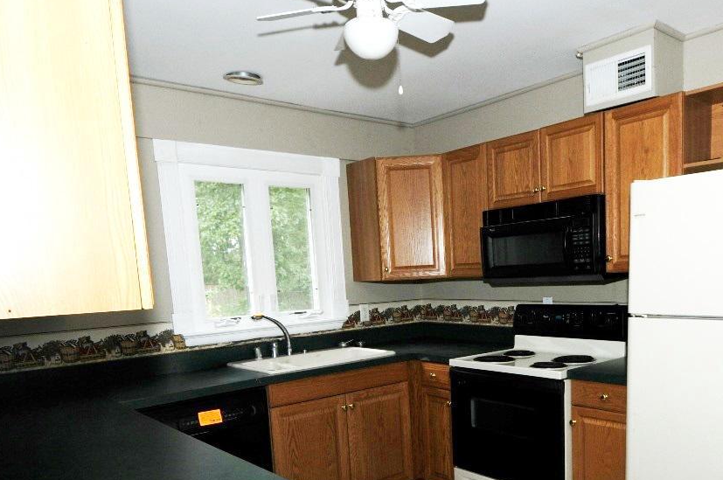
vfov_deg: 45.1
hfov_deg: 65.0
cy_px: 345
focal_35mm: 28
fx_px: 562
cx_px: 433
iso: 200
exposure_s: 1/60
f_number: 5
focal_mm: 10
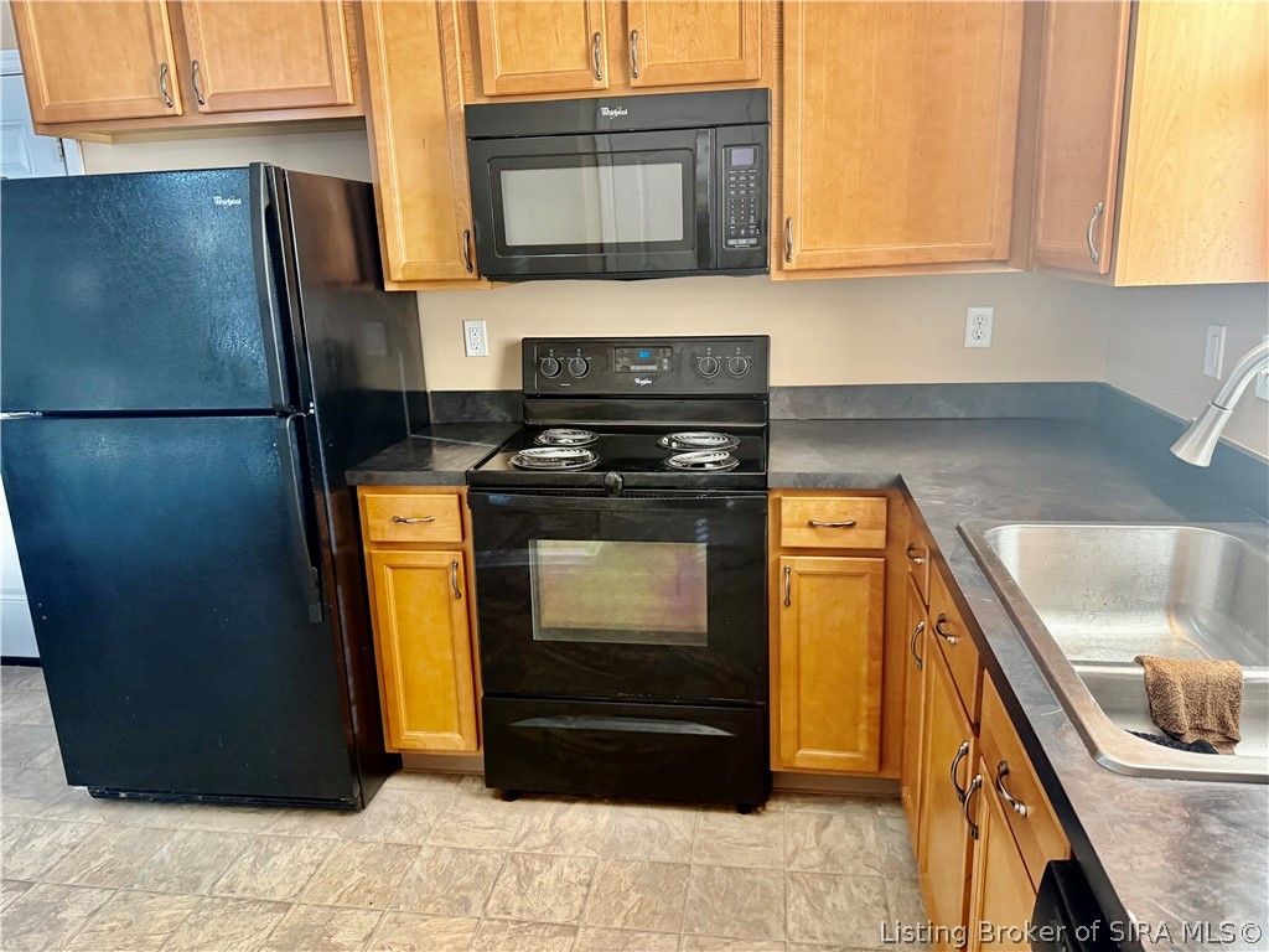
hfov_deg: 71.6
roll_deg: +2.0
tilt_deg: -14.6
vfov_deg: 56.8
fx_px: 880
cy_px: 476
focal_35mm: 24
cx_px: 634
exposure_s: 1/60
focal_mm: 6.76
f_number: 1.78
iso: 400
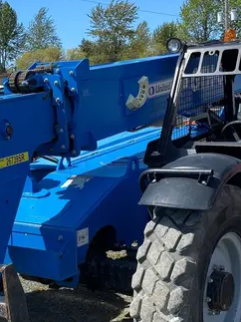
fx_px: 548
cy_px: 187
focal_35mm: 59
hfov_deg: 24.8
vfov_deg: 32.6
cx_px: 104
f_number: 1.8
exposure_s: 1/1808
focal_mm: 4.25
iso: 32
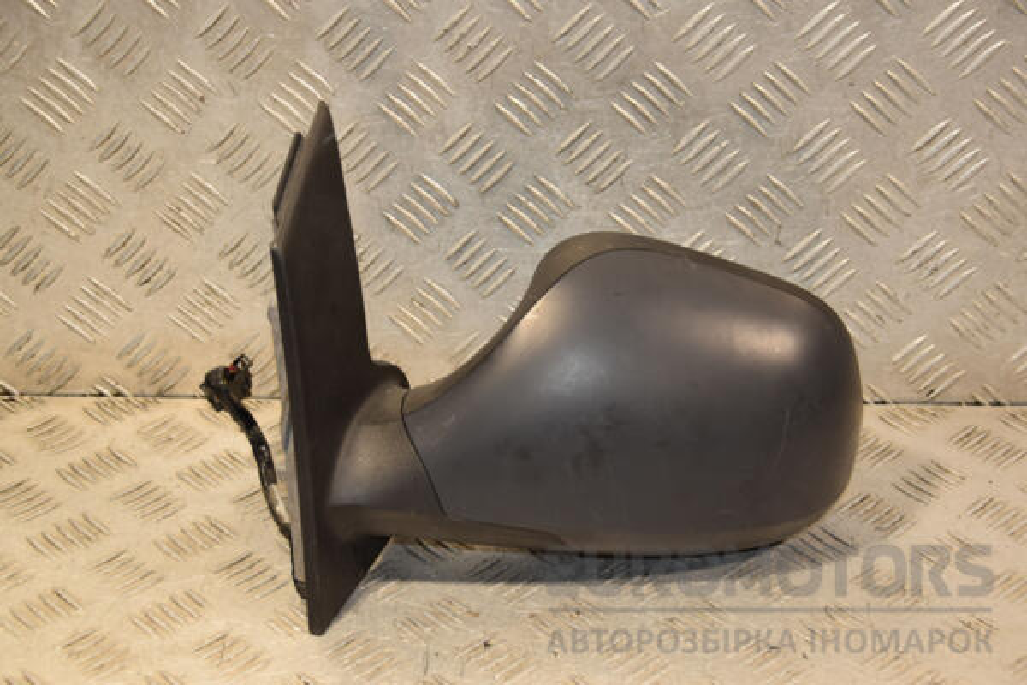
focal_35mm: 75
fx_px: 2139
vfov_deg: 18.2
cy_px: 342
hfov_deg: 27.0
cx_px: 514
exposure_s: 1/160
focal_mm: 50
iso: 800
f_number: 5
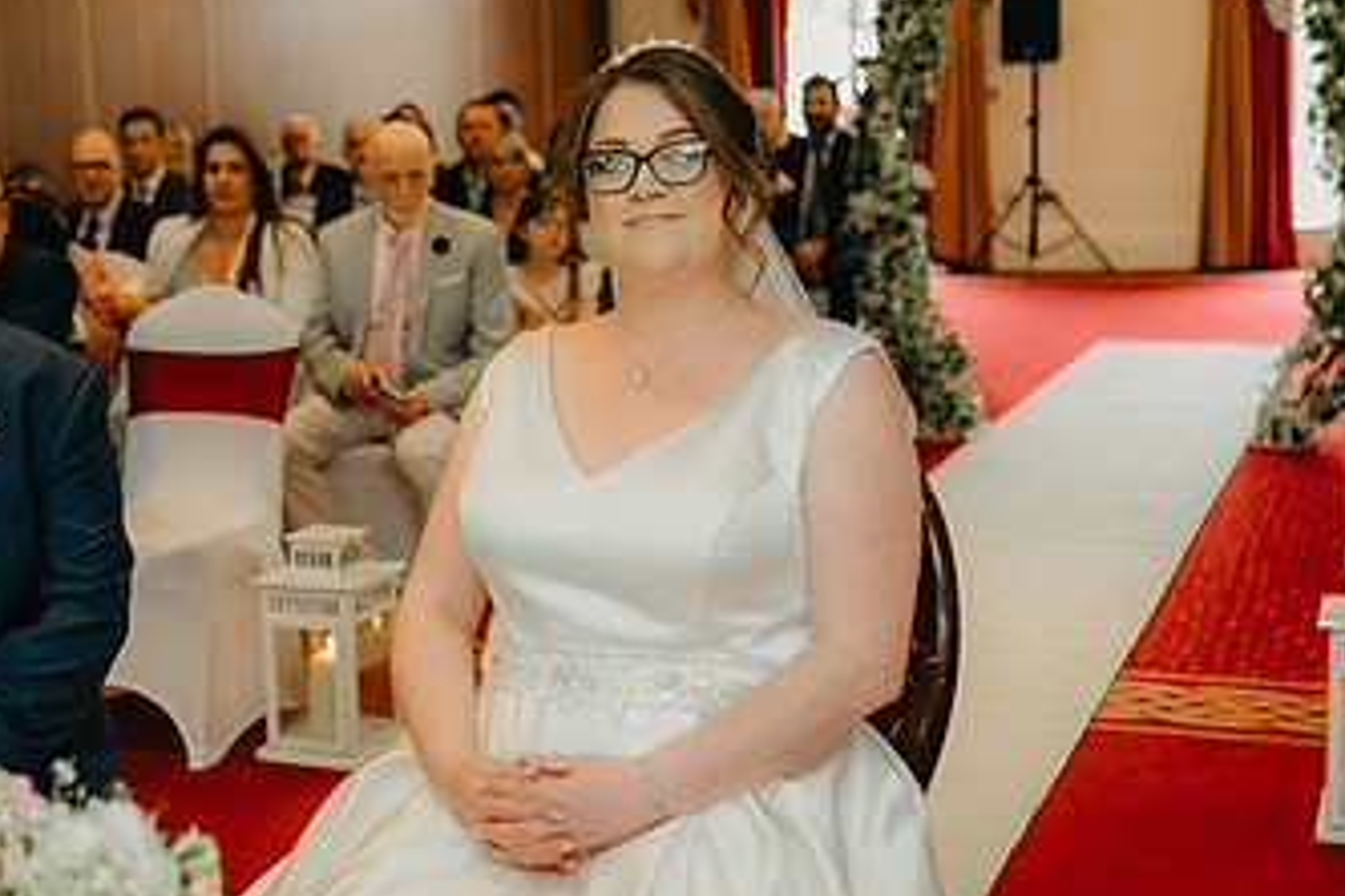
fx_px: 2279
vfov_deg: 22.3
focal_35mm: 61
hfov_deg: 32.4
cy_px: 434
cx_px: 372
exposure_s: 1/160
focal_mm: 35
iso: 1250
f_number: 2.2
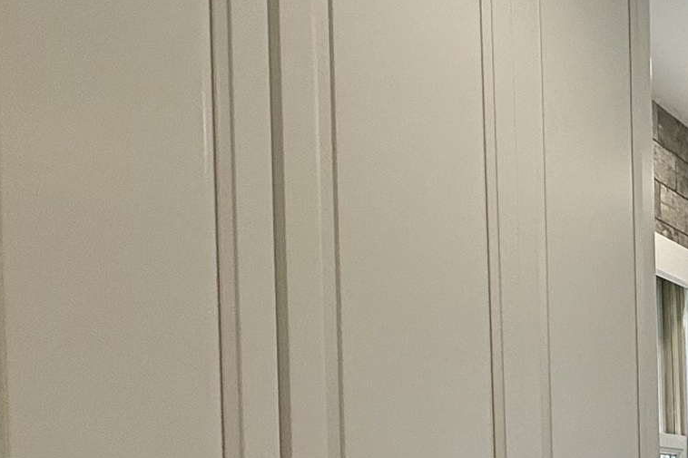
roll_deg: +1.0
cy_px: 511
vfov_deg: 21.7
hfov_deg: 21.7
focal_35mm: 59
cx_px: 1237
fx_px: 1127
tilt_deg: -0.8
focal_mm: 2.22
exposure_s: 1/120
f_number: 2.2
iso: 80
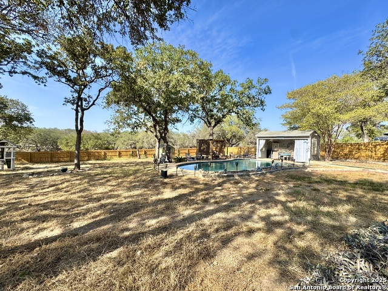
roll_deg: -2.0
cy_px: 146
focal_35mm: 14
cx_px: 194
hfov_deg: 102.1
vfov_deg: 85.7
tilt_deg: -1.1
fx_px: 157
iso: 40
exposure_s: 1/840
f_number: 2.2
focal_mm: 2.22
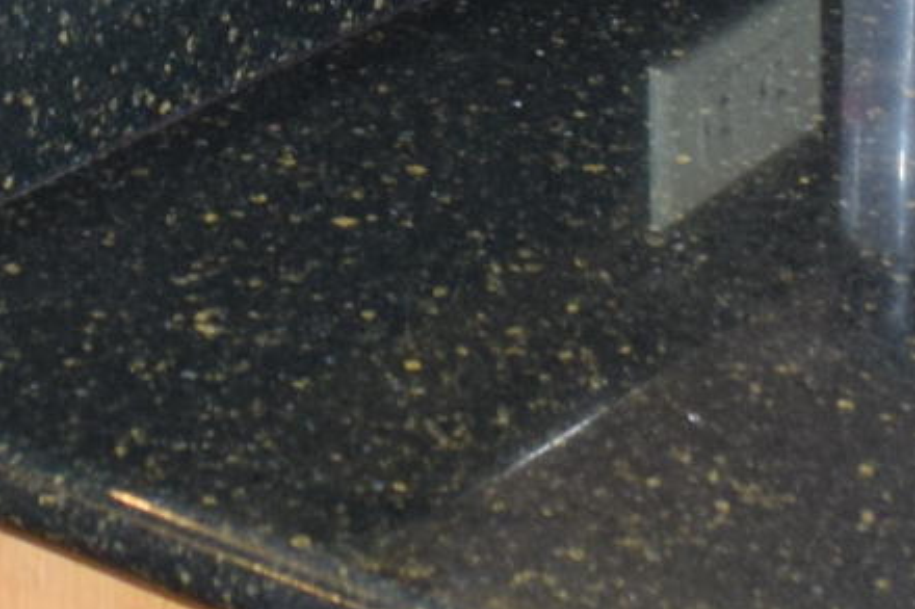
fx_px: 4675
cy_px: -950
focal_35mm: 184
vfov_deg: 7.0
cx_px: 422
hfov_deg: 11.2
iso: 800
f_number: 4.5
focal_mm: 18
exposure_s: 1/80
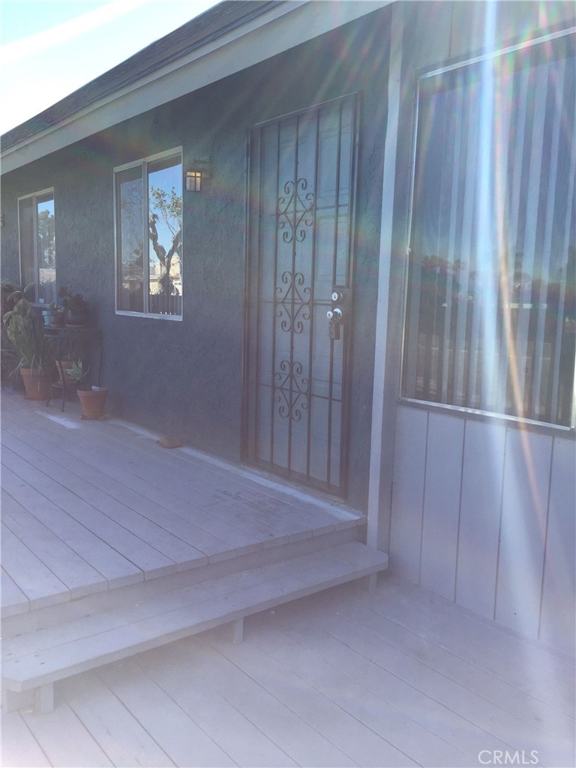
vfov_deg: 61.7
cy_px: 384
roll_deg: -0.5
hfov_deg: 48.2
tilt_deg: -6.5
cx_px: 288
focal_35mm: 29
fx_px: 643
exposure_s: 1/599
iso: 32
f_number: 2.2
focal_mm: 4.15
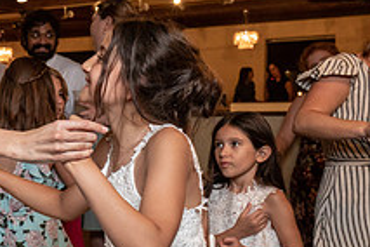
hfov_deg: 24.0
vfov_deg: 17.2
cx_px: -36
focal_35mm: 79
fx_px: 812
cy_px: 175
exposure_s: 1/200
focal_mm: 29
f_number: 5.6
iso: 2000
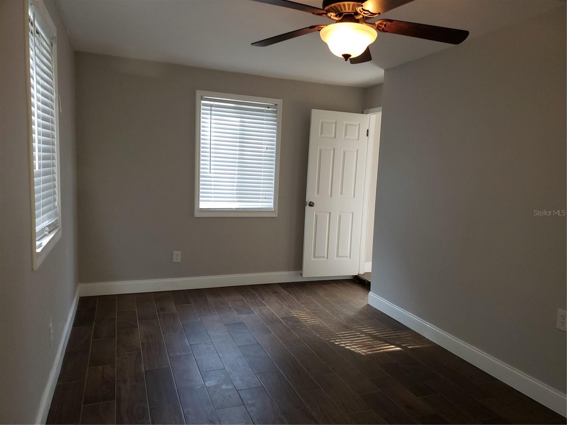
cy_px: 212
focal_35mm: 26
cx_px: 284
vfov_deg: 53.1
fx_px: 426
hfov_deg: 67.3
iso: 125
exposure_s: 1/24
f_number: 2.4
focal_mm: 4.3
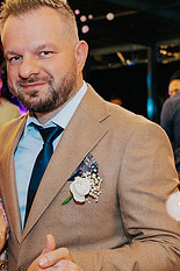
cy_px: 169
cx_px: 101
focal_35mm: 86
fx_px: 646
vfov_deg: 23.6
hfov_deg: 15.9
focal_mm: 24
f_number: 3.2
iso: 1250
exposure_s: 1/200
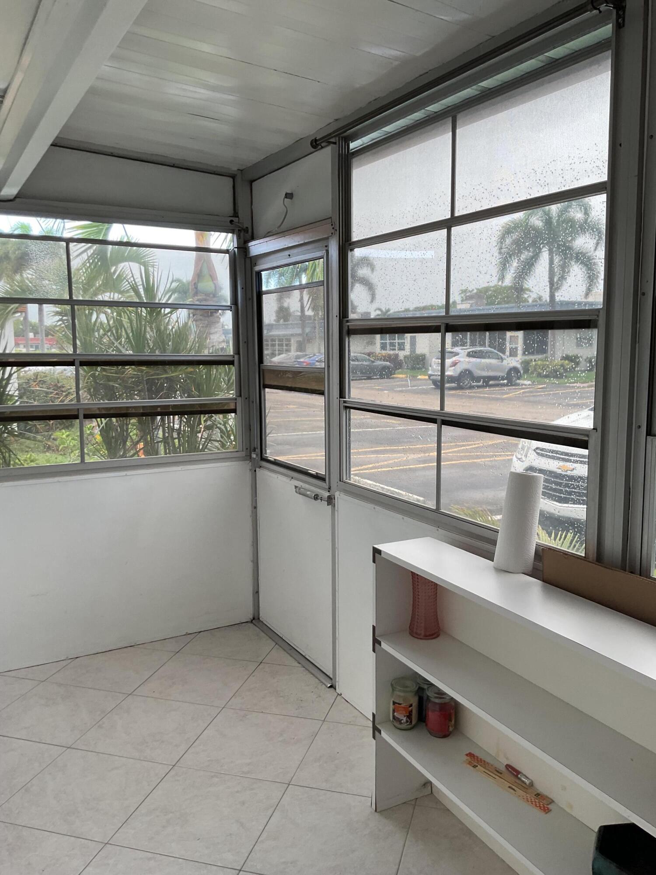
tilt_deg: -6.8
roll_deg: +1.2
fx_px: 733
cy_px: 438
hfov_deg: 48.2
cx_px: 328
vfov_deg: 61.7
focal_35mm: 29
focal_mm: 3
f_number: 1.8
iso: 16
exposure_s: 1/123
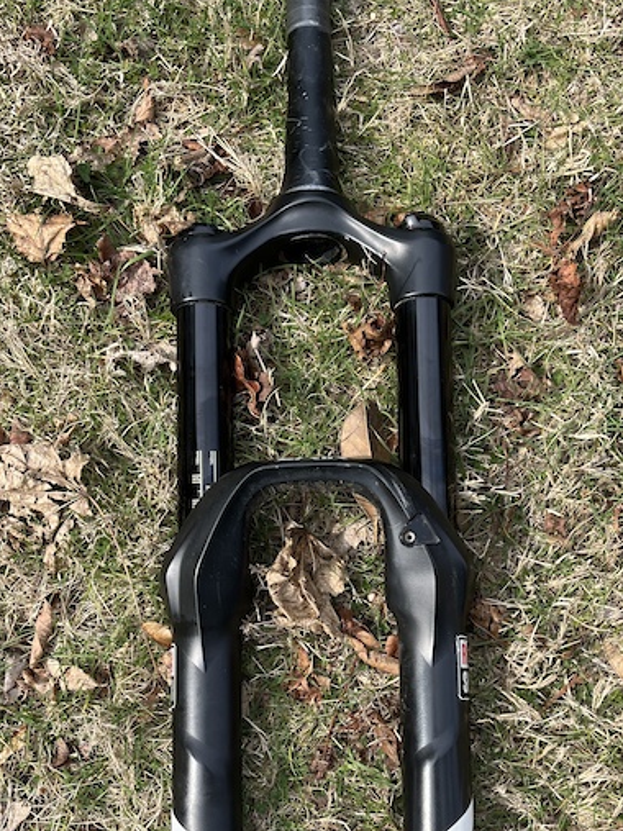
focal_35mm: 41
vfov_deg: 44.7
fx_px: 984
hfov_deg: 35.1
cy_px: 588
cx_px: 357
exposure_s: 1/943
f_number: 1.6
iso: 50
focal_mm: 5.1
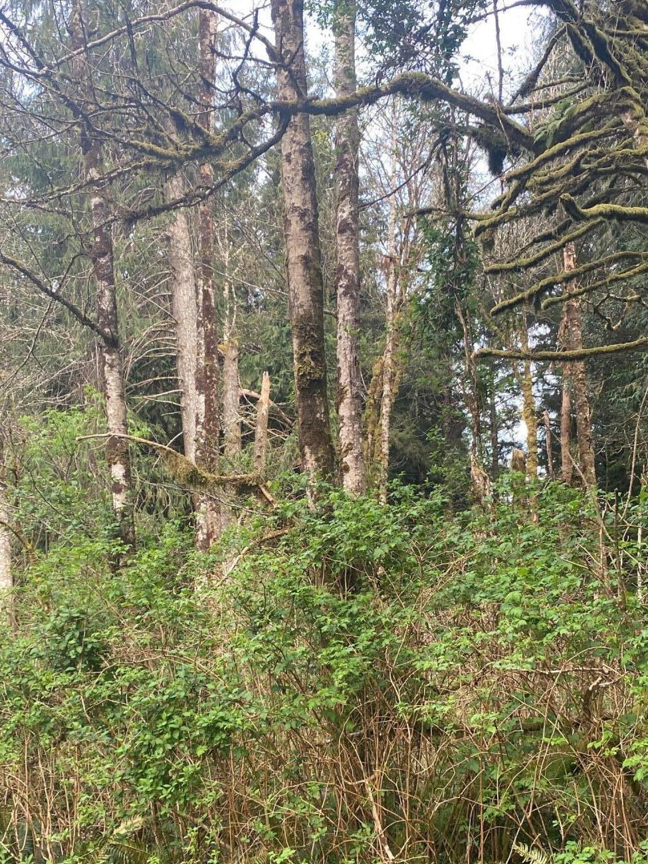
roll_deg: +0.9
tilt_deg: +8.2
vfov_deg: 45.9
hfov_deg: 35.9
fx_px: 998
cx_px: 291
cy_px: 588
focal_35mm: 40
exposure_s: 1/121
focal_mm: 4.25
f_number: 1.8
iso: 80
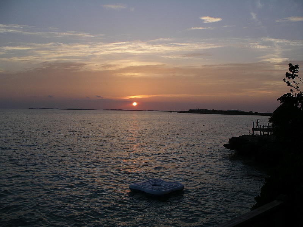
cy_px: 114
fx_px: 324
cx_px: 152
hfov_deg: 50.1
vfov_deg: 38.7
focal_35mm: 37
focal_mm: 7.8
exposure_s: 1/335
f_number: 2.8
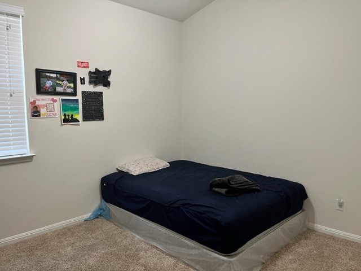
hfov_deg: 67.3
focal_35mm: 26
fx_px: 271
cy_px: 136
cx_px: 180
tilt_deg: -5.7
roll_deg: +0.3
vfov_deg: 53.1
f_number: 1.6
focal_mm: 5.1
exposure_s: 1/62
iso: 125
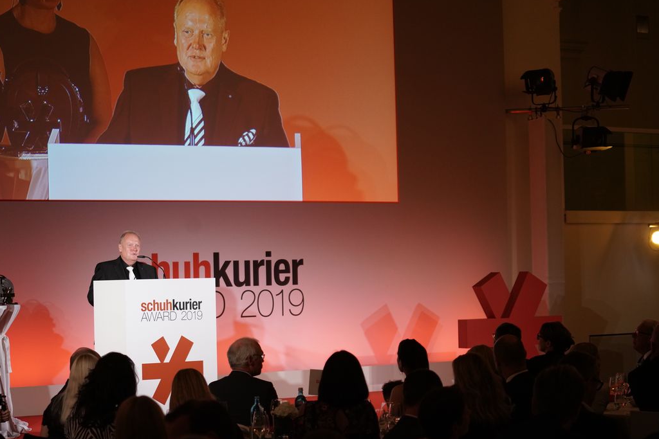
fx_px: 1501
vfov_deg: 16.7
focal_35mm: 82
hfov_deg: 24.8
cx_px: 308
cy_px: 249
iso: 2500
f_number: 4
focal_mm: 70
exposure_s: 1/160
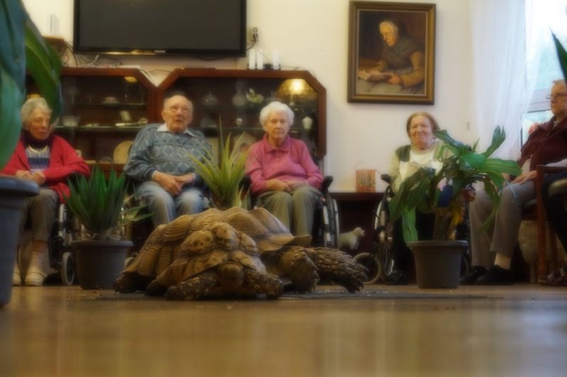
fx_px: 1062
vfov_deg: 20.1
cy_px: 188
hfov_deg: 29.9
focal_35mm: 68
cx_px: 284
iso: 3200
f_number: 5.6
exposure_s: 1/40
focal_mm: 45
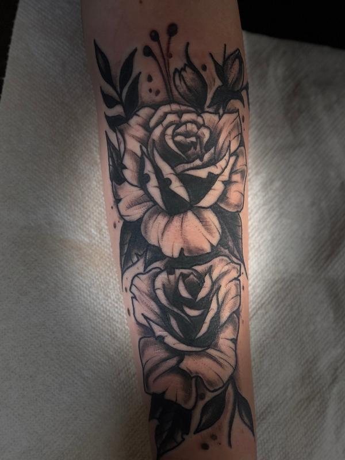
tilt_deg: -74.7
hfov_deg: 25.7
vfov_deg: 33.8
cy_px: 230
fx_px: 757
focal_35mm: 57
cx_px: 172
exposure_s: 1/30
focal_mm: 6.6
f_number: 2.8
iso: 80
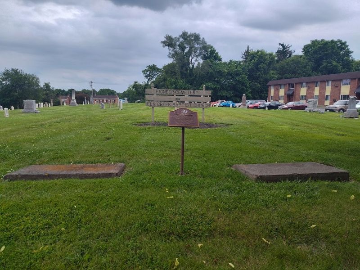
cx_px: 180
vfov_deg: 58.9
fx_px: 239
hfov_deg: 73.9
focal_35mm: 23
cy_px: 135
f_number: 1.8
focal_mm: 5.56
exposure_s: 1/344
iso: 100
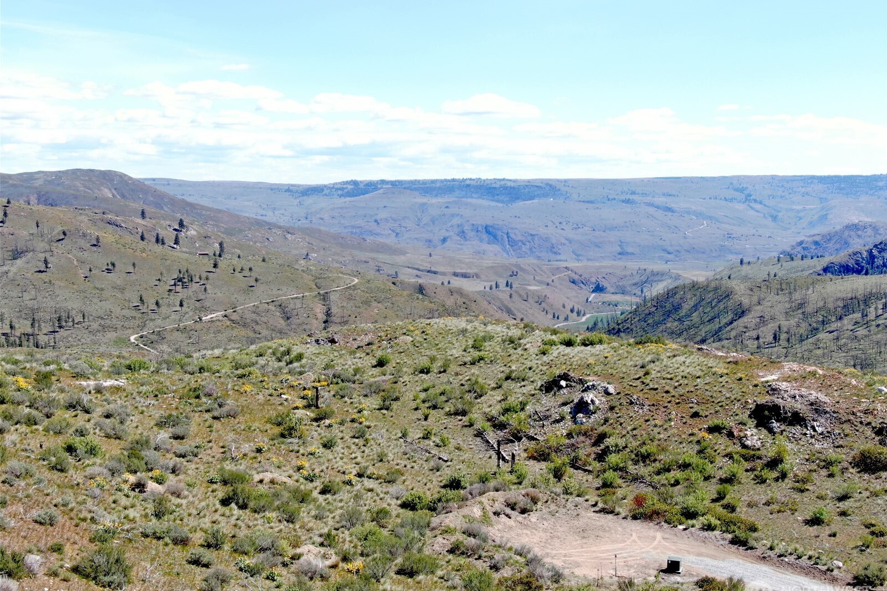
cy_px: 284
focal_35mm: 50
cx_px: 444
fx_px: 1232
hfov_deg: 39.6
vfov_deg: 27.0
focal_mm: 8.6
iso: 100
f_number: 3.8
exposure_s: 1/400
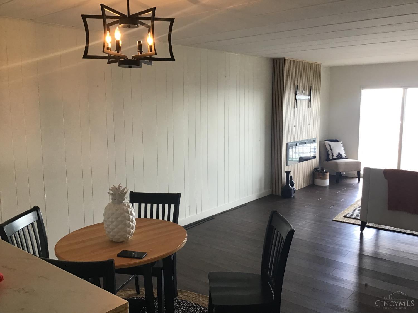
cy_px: 156
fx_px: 374
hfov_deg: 58.4
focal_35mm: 31
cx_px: 209
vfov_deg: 45.4
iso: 32
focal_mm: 3.3
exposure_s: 1/30
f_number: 2.4
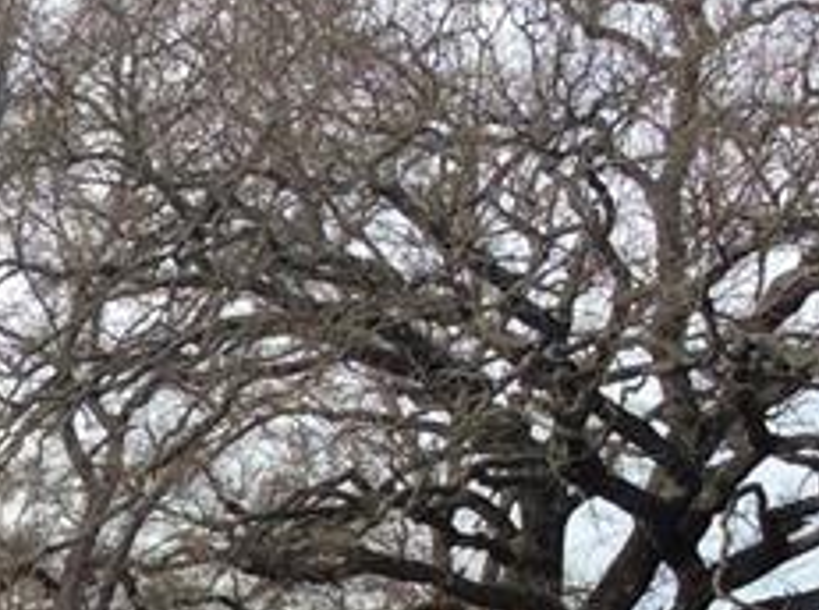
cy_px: 915
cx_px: -532
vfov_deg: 10.1
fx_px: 3351
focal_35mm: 142
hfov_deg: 12.9
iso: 32
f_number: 2.4
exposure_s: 1/572
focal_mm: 3.3
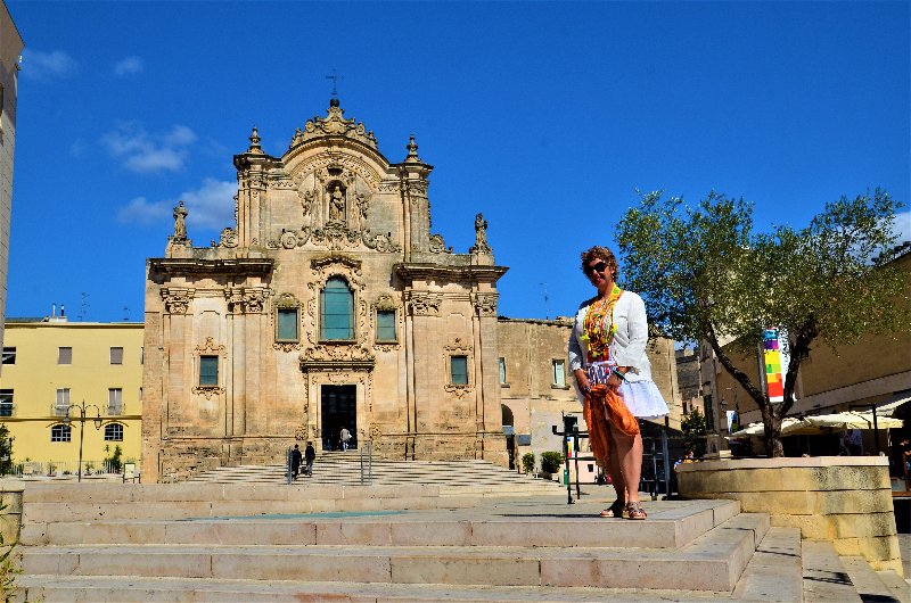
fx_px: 909
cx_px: 456
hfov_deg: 53.2
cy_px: 302
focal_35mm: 36
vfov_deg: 36.7
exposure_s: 1/500
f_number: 11
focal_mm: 24
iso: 400
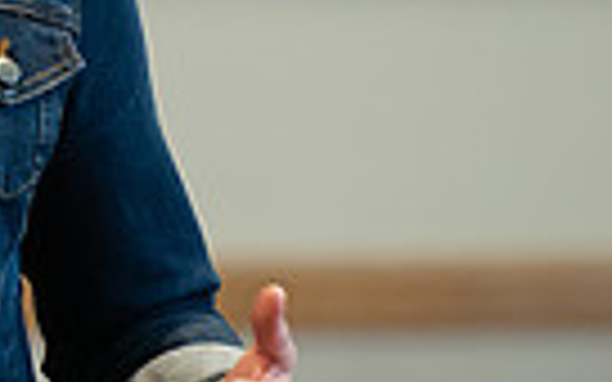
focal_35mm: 868
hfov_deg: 2.4
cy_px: -47
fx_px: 14477
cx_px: -234
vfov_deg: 1.5
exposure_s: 1/200
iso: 2000
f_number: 3.2
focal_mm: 200
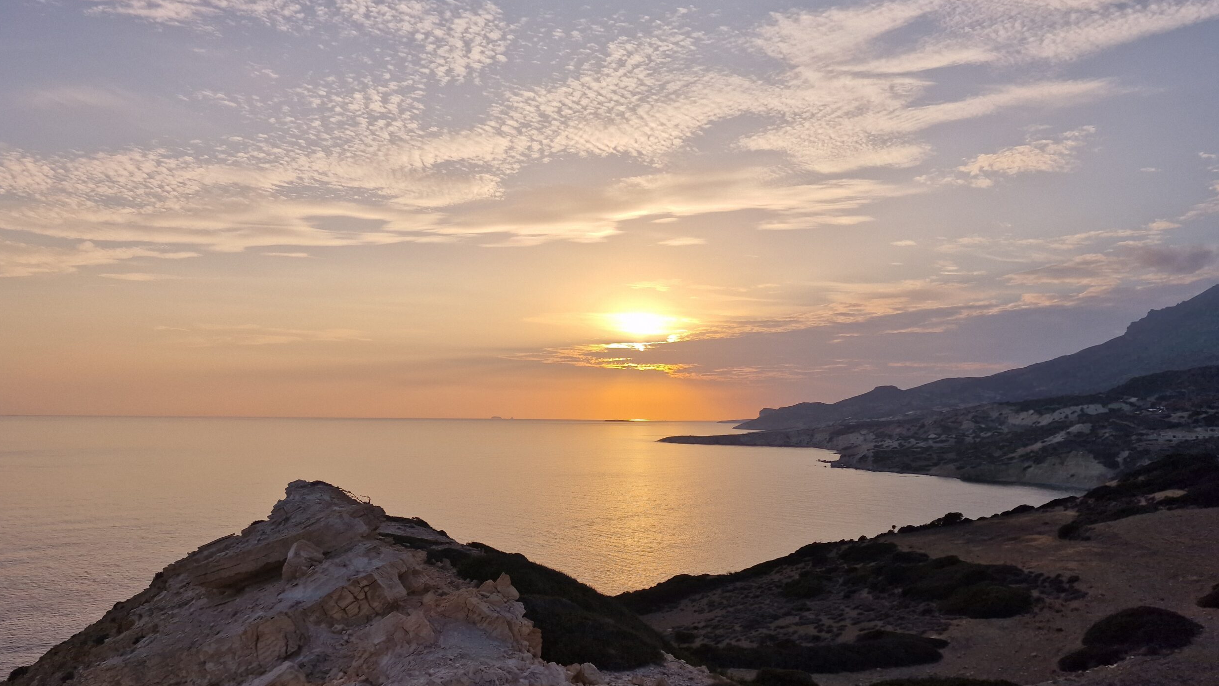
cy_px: 417
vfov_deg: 44.1
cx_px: 611
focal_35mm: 26
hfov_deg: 71.9
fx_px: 840
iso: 50
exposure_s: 1/1546
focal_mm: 6.4
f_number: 1.8
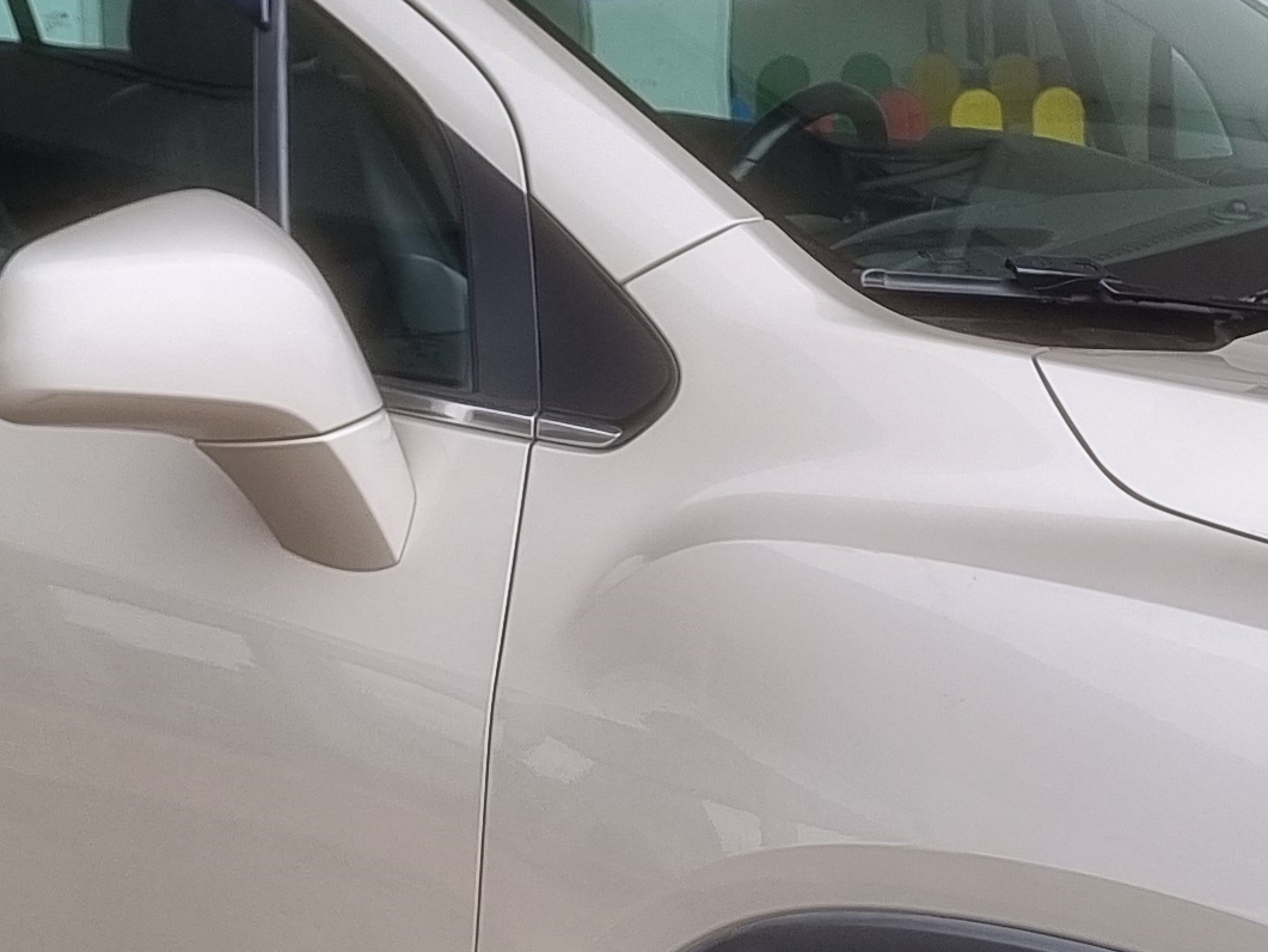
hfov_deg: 20.0
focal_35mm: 98
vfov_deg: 15.1
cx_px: 629
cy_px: 518
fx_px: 3590
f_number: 1.8
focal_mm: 5.4
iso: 50
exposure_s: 1/586
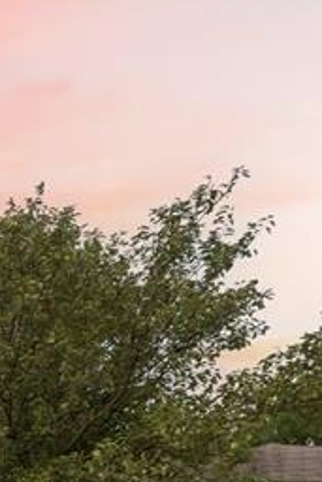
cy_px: 623
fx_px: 804
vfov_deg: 27.8
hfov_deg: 12.0
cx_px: -609
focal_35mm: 60
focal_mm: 10
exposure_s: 1/20
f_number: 6.3
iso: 100
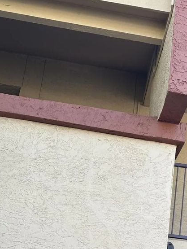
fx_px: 424
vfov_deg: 30.3
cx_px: 146
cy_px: 251
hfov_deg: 24.5
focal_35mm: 59
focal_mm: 6.86
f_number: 1.78
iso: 80
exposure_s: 1/601
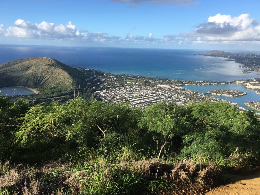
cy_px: 95
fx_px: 225
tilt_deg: -10.9
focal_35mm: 30
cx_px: 132
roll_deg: -0.5
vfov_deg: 46.8
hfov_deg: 60.0
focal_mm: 4.15
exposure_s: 1/1183
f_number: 2.2
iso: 25
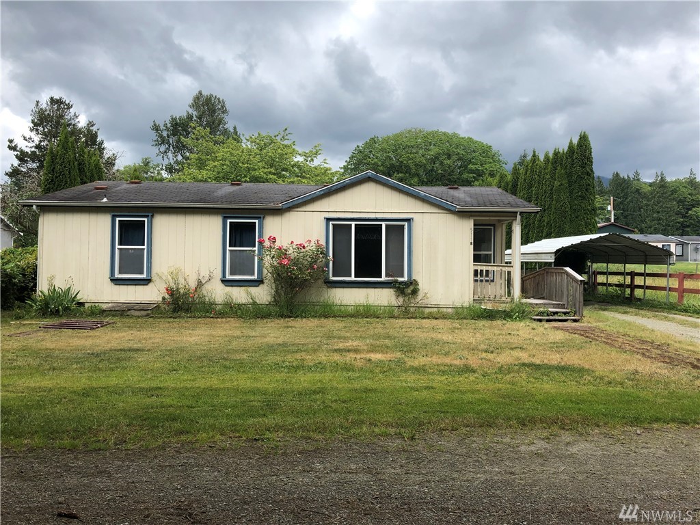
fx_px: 566
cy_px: 262
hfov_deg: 63.4
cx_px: 350
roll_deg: -0.4
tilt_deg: +2.3
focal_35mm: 28
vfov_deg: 49.7
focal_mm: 3.99
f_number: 1.8
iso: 20
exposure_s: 1/827
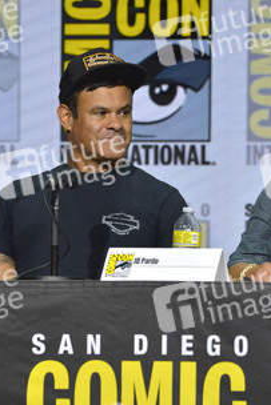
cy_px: 234
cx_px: 101
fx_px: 6530
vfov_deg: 3.6
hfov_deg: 2.4
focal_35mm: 579
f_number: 6.3
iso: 1600
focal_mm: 440
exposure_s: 1/250
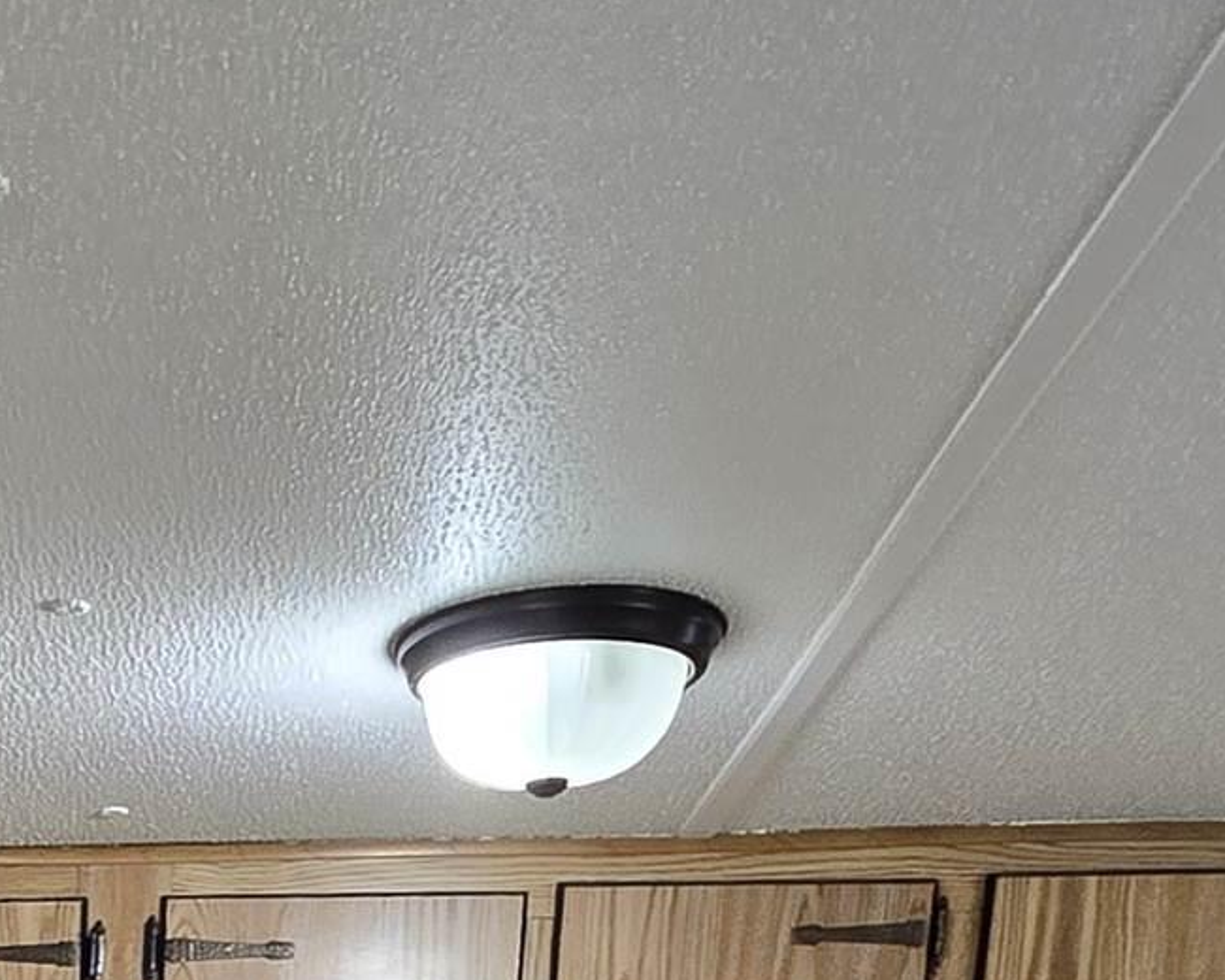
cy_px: 2030
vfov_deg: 17.3
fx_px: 2175
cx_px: -113
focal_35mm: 60
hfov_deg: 28.6
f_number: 2.2
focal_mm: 2.2
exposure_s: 1/60
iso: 125
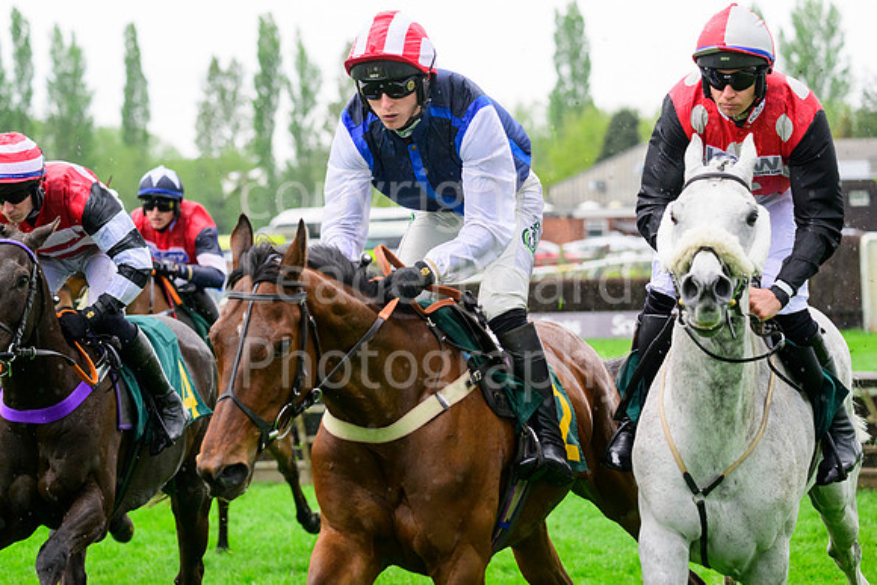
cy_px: 292
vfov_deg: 9.8
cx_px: 438
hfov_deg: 14.7
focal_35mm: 140
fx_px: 3411
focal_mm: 140
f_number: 5.6
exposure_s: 1/1250
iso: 2000
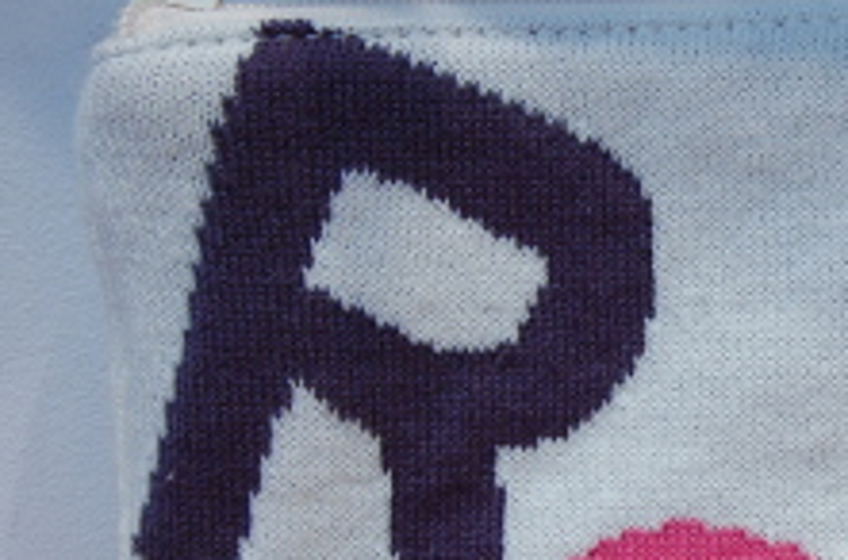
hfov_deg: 24.5
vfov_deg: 16.9
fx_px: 1879
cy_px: 420
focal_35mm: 80
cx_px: 798
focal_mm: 28
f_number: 10
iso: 800
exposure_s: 1/15
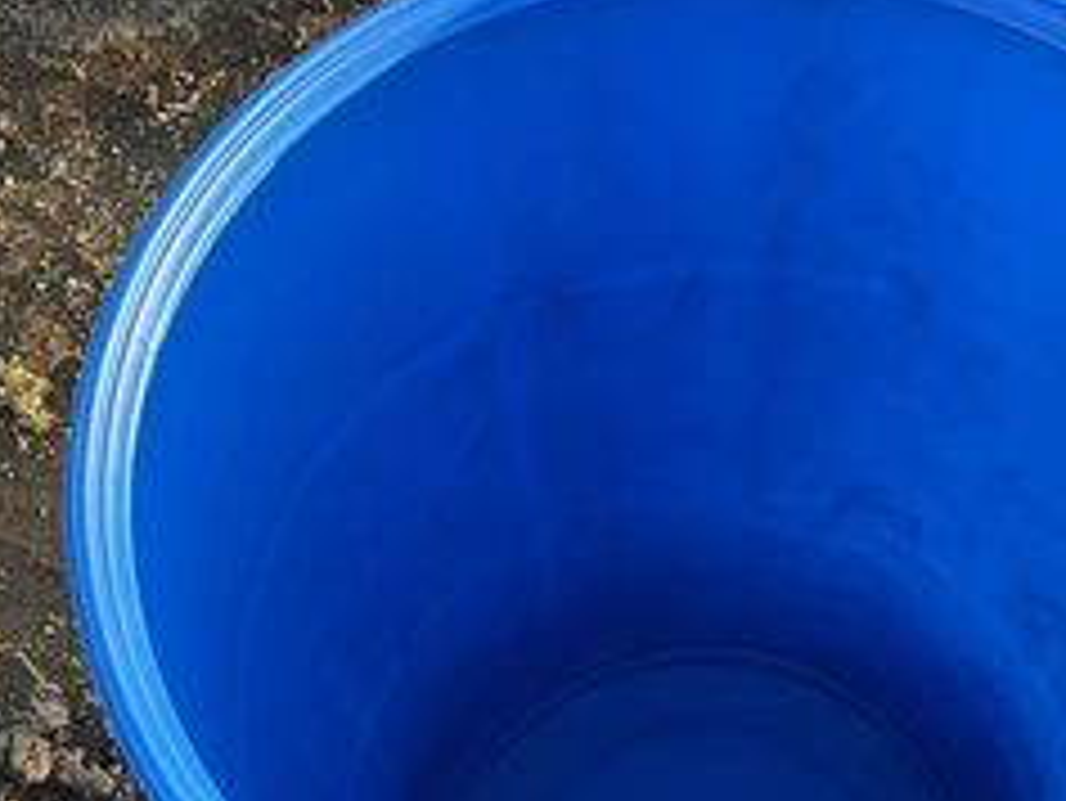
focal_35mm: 49
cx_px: 778
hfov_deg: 38.1
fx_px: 1510
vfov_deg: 29.3
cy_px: 585
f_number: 1.8
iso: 64
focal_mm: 3
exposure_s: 1/112
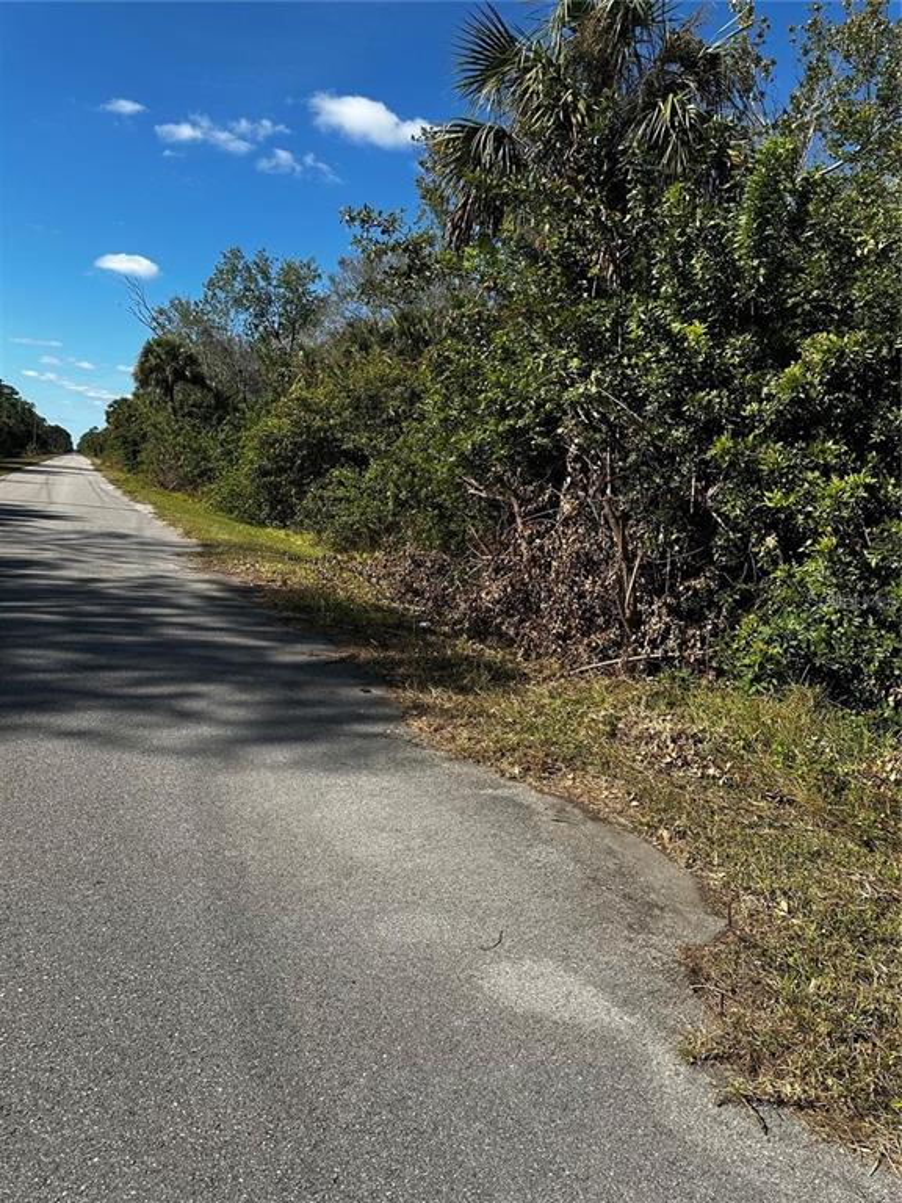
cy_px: 602
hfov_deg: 56.8
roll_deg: -5.9
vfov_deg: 71.6
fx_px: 834
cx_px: 451
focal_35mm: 24
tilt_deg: -5.5
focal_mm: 6.86
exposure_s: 1/3861
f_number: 1.78
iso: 80
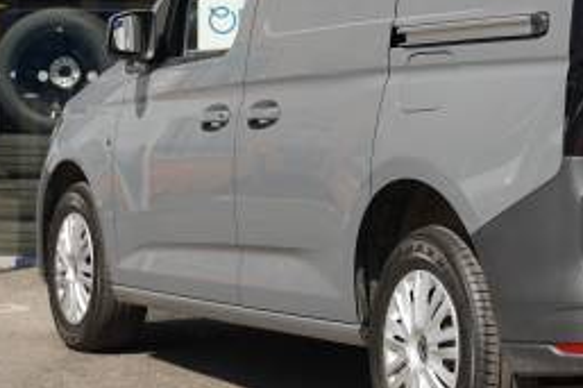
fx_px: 2011
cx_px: 592
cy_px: 77
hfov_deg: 16.1
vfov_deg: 11.0
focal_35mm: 124
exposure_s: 1/200
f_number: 5
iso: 100
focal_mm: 49.9
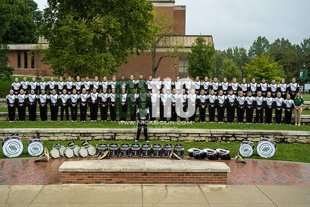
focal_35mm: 42
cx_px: 146
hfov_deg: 46.1
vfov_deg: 31.7
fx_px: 364
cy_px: 98
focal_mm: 40
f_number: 4
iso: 1250
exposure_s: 1/800
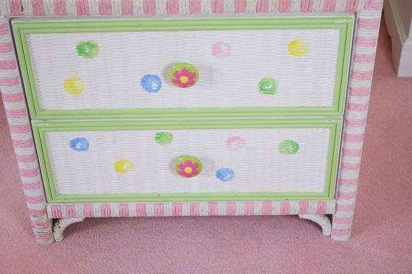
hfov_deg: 28.1
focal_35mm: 72
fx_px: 824
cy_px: 137
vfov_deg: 18.9
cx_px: 206
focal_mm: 48
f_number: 5.3
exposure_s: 1/80
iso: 400
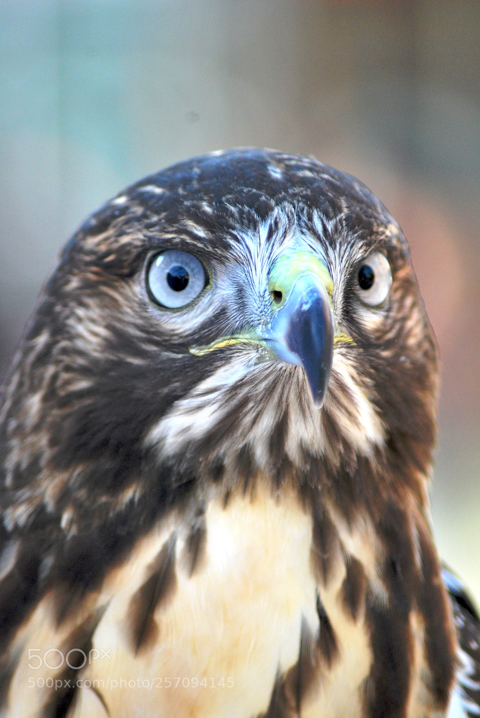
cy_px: 359
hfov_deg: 3.3
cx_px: 240
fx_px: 8376
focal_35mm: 420
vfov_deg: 4.9
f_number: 5.6
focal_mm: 280
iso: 560
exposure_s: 1/400
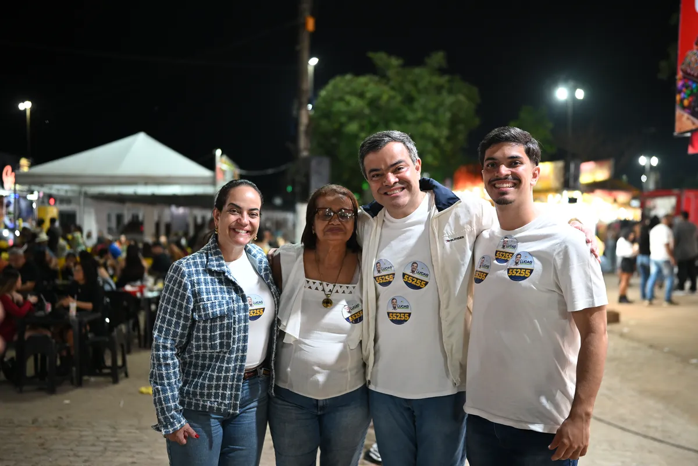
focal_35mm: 35
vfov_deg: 37.9
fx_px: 679
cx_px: 349
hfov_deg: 54.4
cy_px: 233
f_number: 1.4
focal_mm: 35
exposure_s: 1/200
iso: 1250
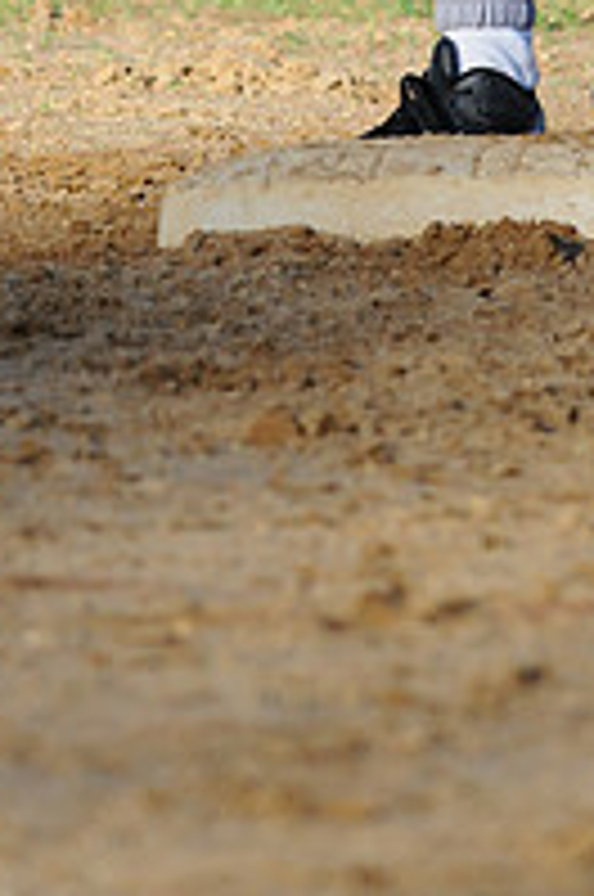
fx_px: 32633
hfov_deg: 1.0
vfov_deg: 1.6
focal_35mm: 1314
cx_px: 331
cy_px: -392
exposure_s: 1/4000
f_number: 4
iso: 800
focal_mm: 300
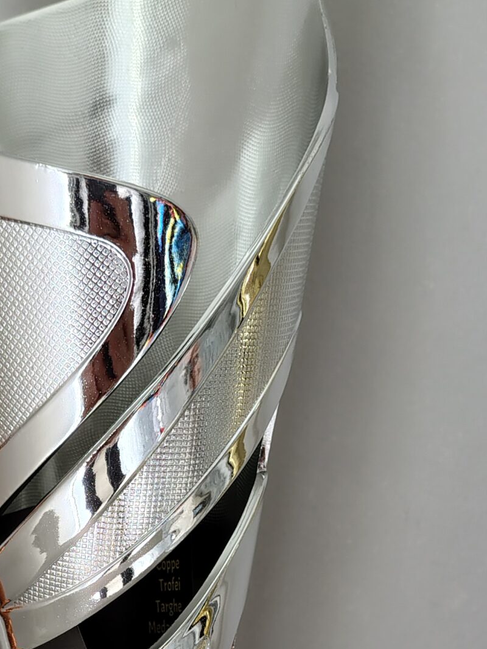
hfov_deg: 24.2
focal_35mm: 60
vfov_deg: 29.2
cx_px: 136
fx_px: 1126
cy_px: 709
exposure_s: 1/50.1
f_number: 1.7
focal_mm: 4.71
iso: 273
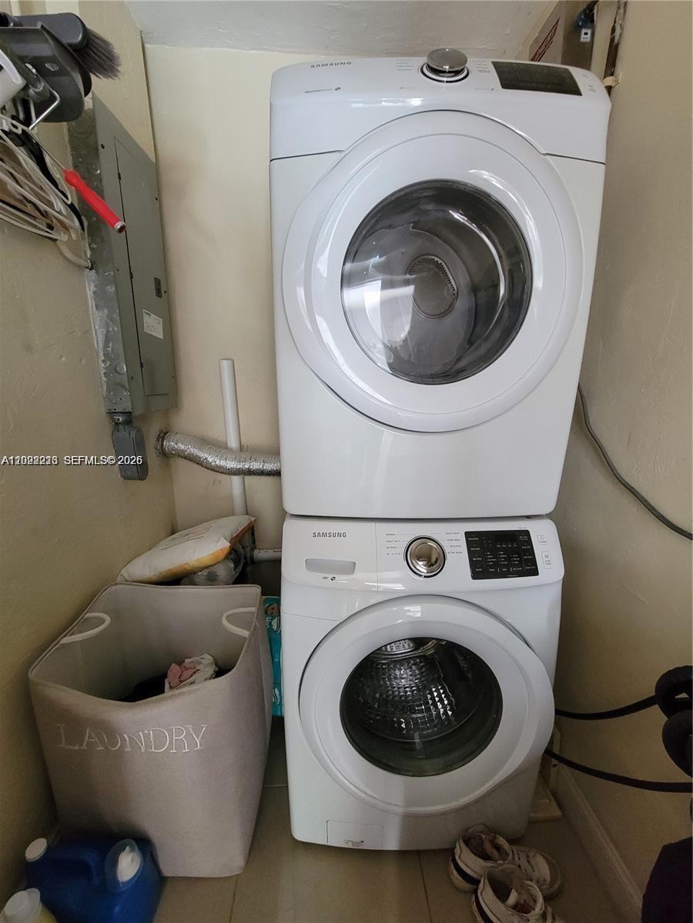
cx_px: 346
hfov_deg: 89.9
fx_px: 347
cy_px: 462
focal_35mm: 13
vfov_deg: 106.2
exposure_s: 1/30
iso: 500
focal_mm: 2.2
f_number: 2.2
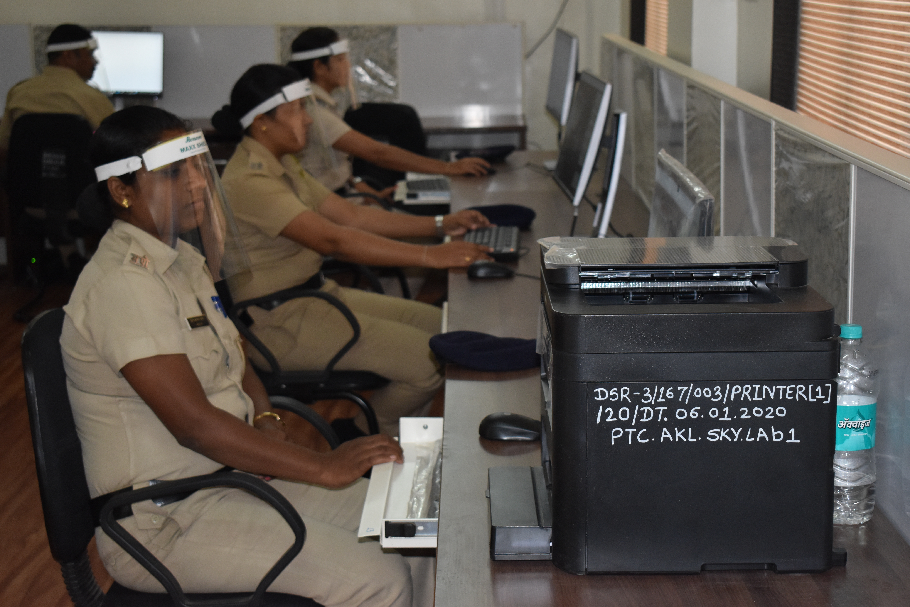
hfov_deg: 31.9
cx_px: 455
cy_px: 304
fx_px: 1592
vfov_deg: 21.6
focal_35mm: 63
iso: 1250
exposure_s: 1/125
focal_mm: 42
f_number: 5
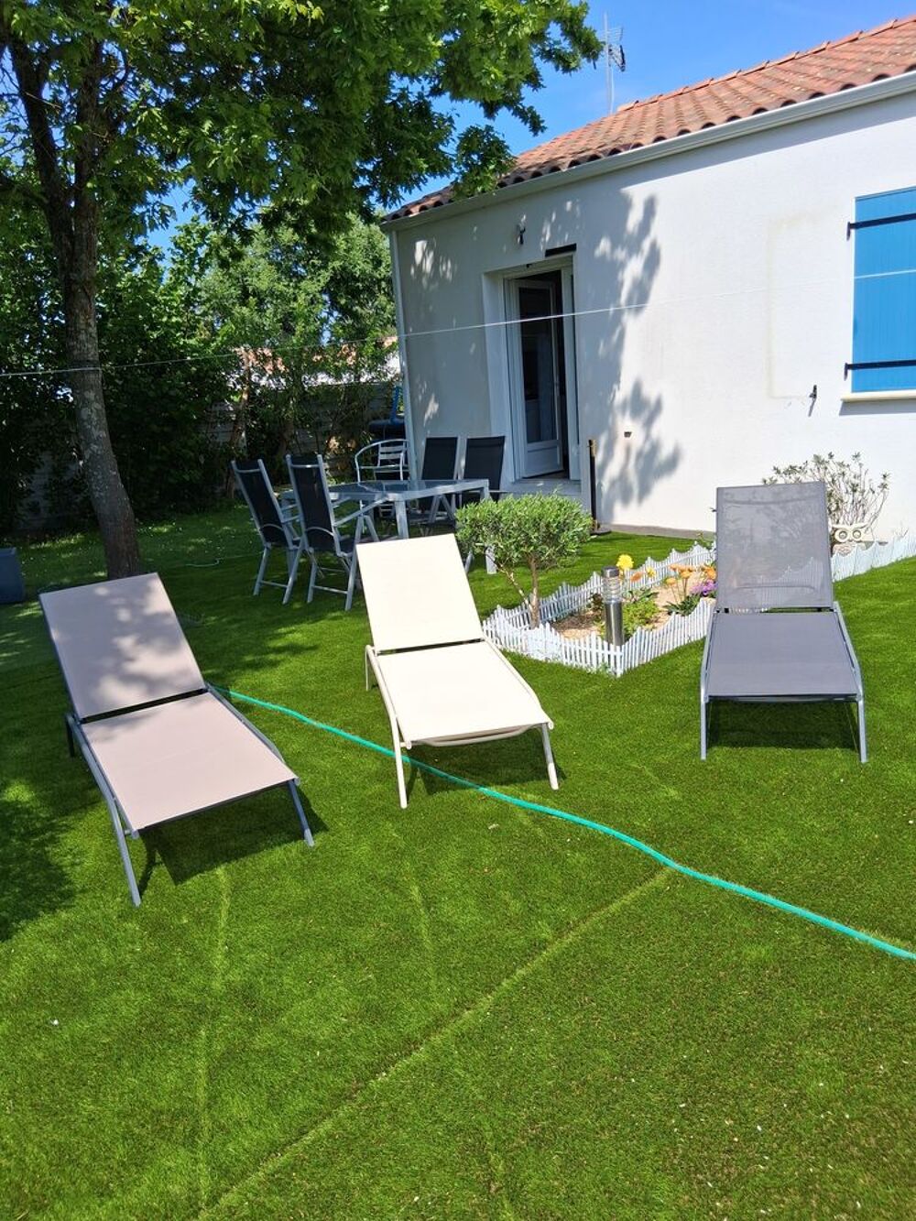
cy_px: 610
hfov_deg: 53.1
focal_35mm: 26
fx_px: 917
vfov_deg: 67.3
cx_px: 458
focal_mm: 3.98
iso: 25
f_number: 1.8
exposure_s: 1/651
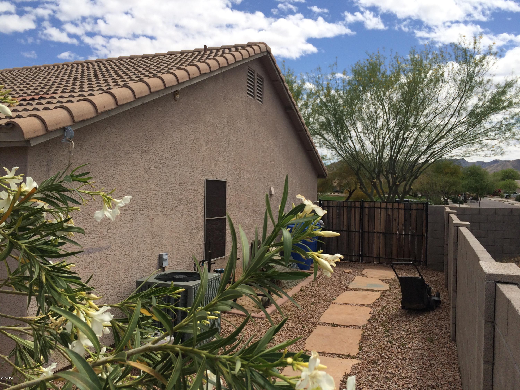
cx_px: 260
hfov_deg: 61.7
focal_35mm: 29
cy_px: 195
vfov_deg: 48.2
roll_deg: -0.7
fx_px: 436
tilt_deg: -2.2
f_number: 2.2
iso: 32
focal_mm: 4.15
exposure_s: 1/3425
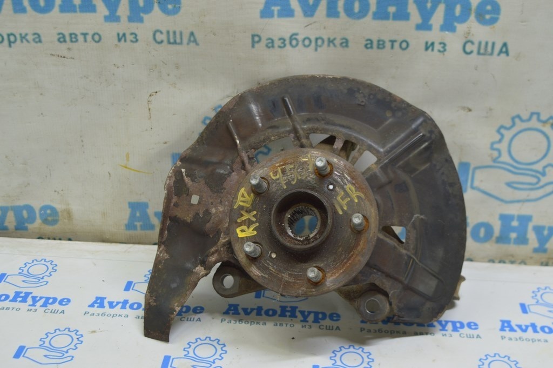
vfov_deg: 26.4
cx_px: 276
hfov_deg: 38.9
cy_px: 184
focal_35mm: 51
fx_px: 783
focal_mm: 34
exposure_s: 1/20
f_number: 5.6
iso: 400
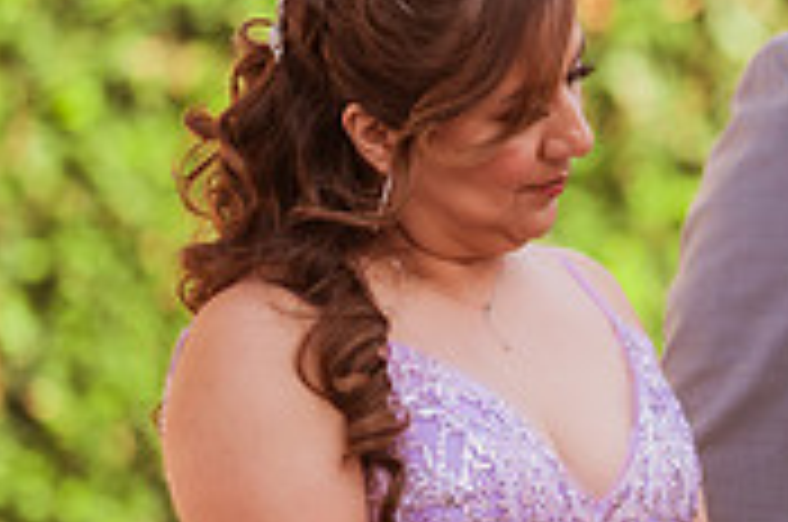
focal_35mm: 522
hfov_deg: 3.9
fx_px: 11405
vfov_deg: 2.6
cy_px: 302
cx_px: 1030
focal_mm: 135
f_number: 1.8
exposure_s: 1/1250
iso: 125
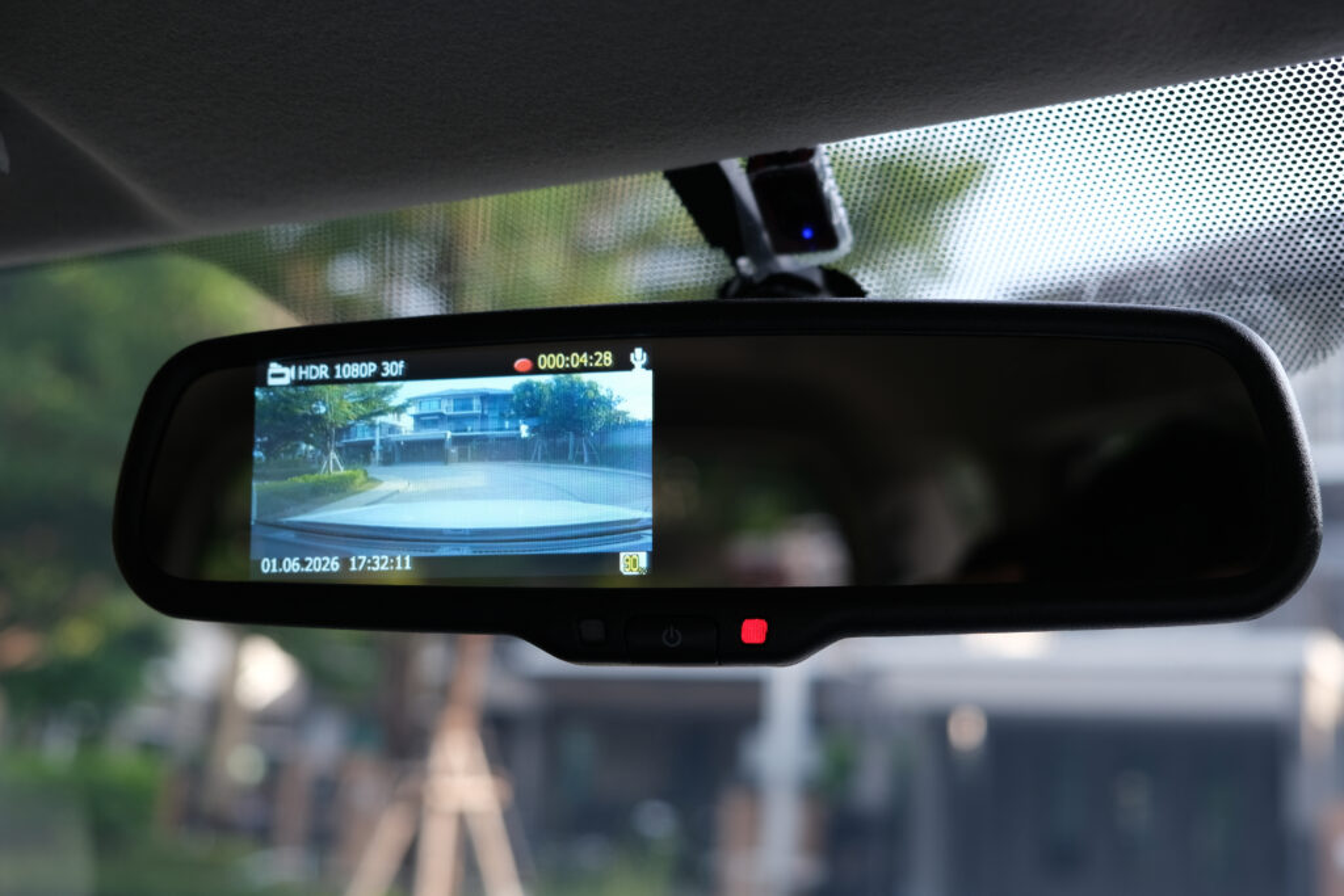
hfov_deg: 45.4
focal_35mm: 43
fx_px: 1605
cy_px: 448
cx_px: 672
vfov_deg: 31.2
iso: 160
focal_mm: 28.9
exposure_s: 1/58
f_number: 3.2
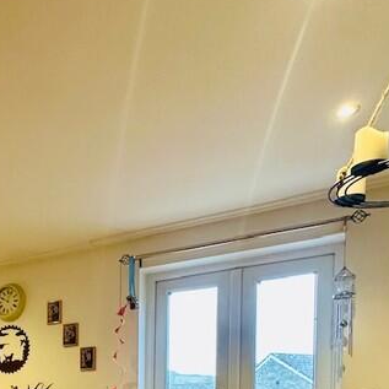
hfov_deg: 36.9
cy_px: 433
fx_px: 509
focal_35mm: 40
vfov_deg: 35.5
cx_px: -11
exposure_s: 1/50
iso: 250
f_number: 2.2
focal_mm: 2.22
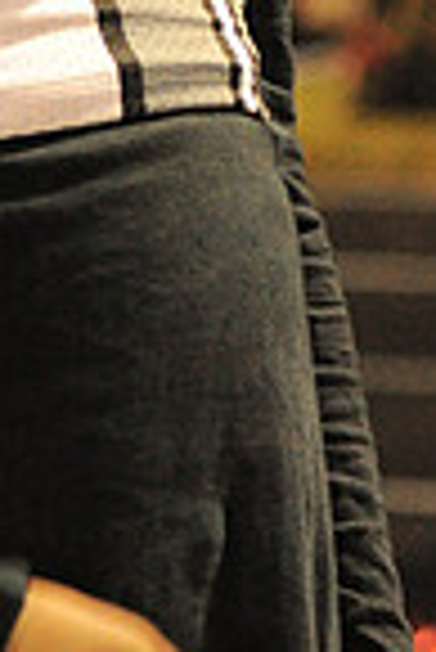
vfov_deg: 5.9
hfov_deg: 4.0
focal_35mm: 343
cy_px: -540
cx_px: -184
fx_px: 6216
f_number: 4.5
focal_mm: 86
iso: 6400
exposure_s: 1/200
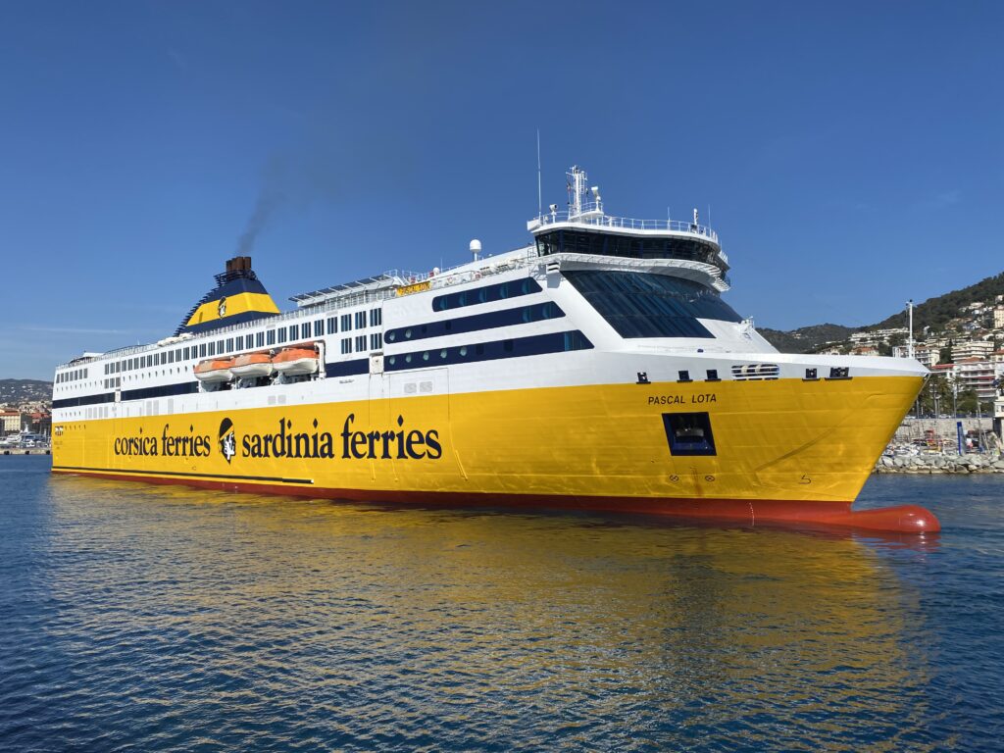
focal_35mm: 26
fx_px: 754
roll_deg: +0.7
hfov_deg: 67.3
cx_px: 502
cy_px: 376
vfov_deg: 53.1
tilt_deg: +4.0
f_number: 1.8
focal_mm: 4.25
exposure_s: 1/5263
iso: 32
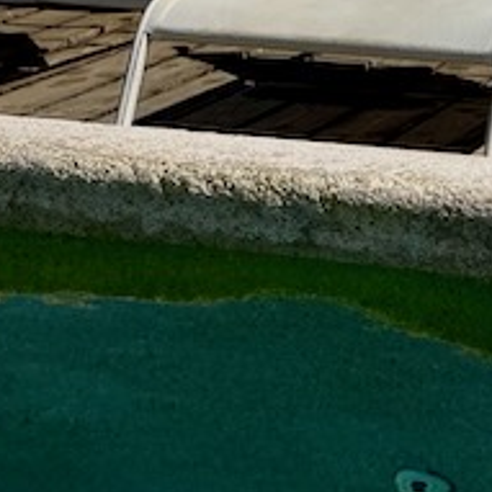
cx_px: 49
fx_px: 2283
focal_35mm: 142
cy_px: -270
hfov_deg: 12.2
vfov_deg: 11.7
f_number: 1.78
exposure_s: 1/12346
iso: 64
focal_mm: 6.76
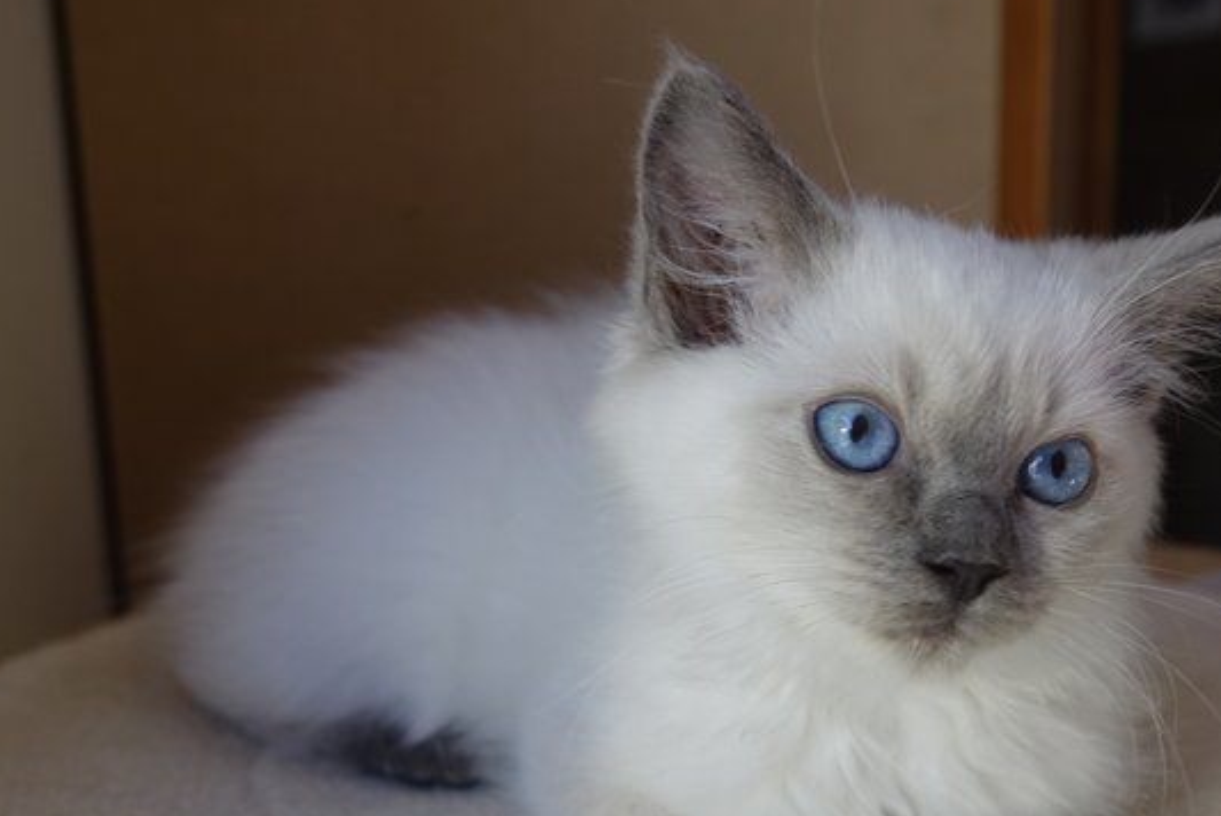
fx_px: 1527
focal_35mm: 45
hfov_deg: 43.5
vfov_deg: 29.6
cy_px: 575
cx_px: 669
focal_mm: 11.03
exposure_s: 1/60
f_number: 2.8
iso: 100
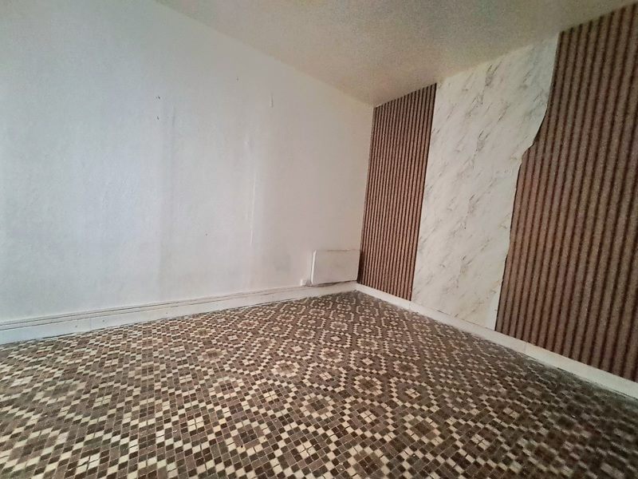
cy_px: 240
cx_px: 319
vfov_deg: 89.9
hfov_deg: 106.2
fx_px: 240
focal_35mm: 13
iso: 800
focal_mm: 1.42
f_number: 2.2
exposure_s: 1/20
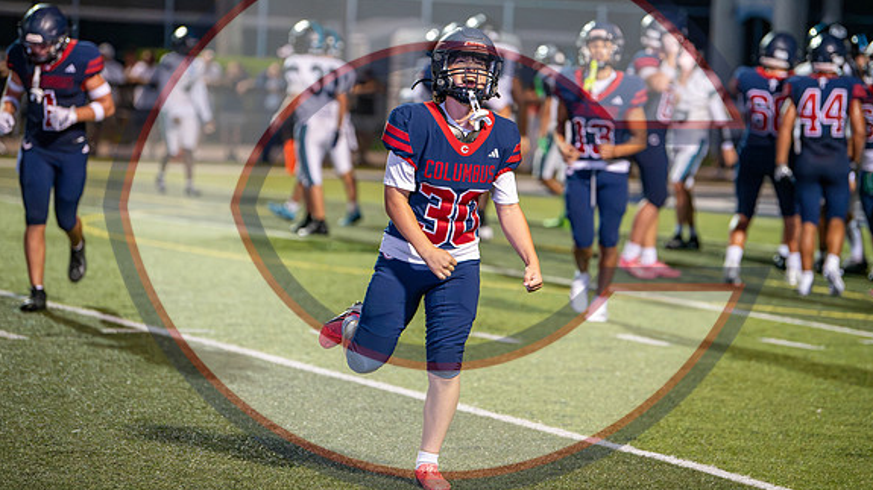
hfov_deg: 13.8
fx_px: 3610
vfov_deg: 7.8
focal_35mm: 156
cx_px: 447
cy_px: 178
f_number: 2.8
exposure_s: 1/1000
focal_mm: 135
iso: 11400
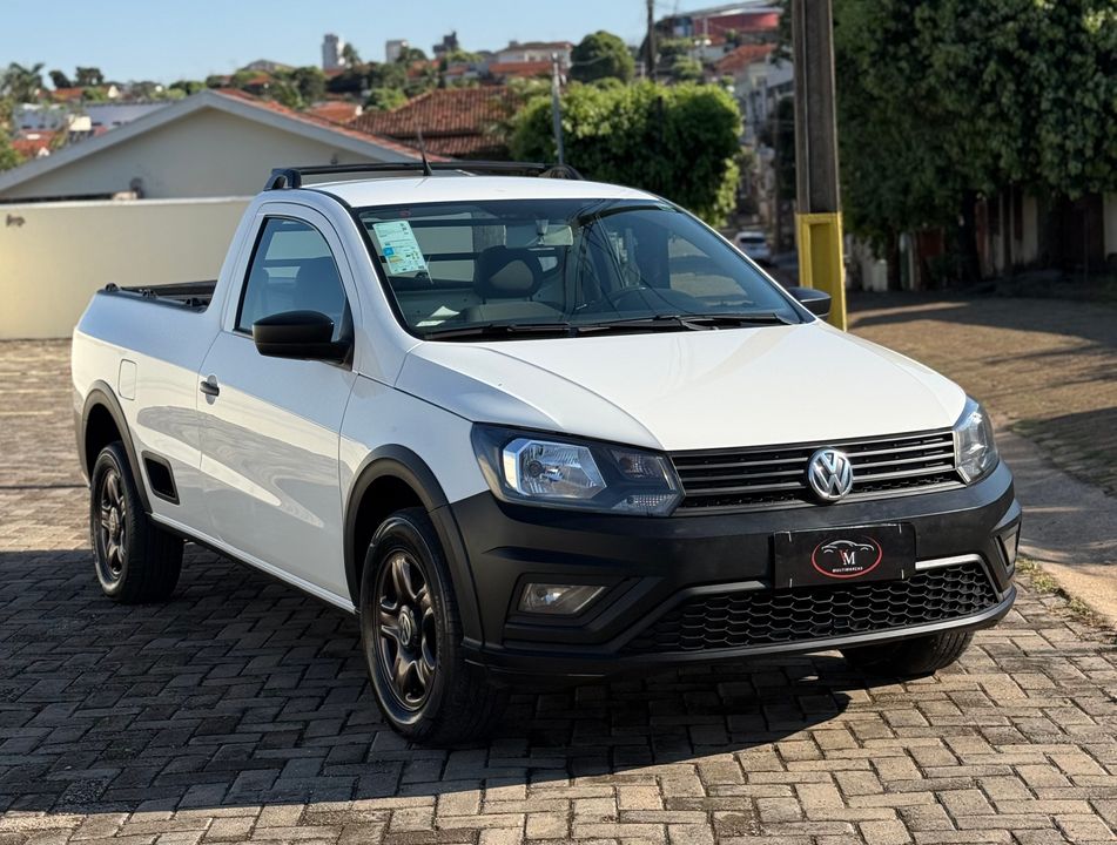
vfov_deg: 30.4
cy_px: 422
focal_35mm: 48
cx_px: 558
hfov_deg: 39.5
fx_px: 1554
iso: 64
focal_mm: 6.76
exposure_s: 1/3891
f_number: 1.78
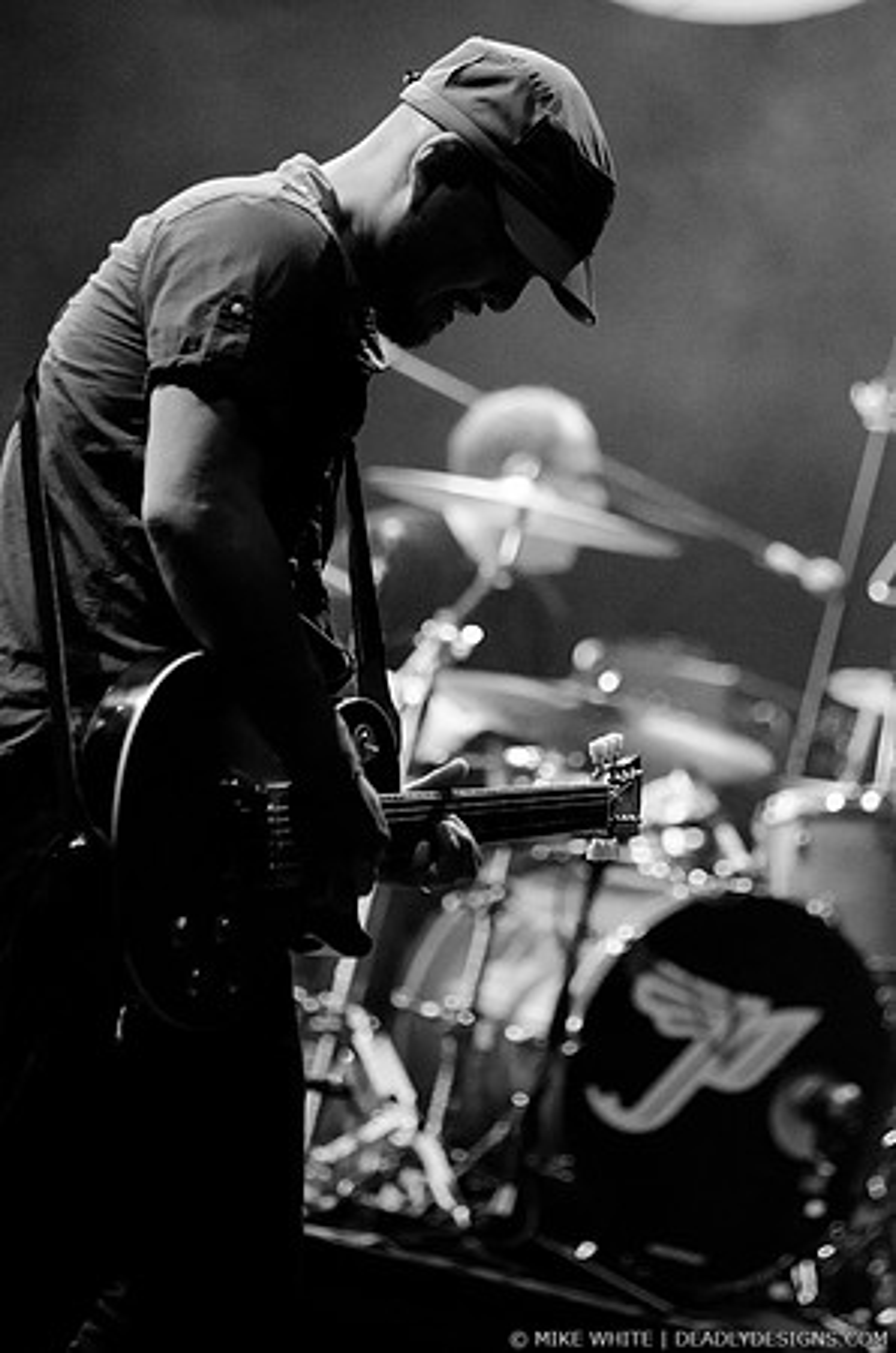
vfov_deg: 9.5
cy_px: 676
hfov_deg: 6.3
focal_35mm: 218
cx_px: 448
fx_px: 8157
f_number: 3.5
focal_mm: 145
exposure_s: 1/250
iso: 1600
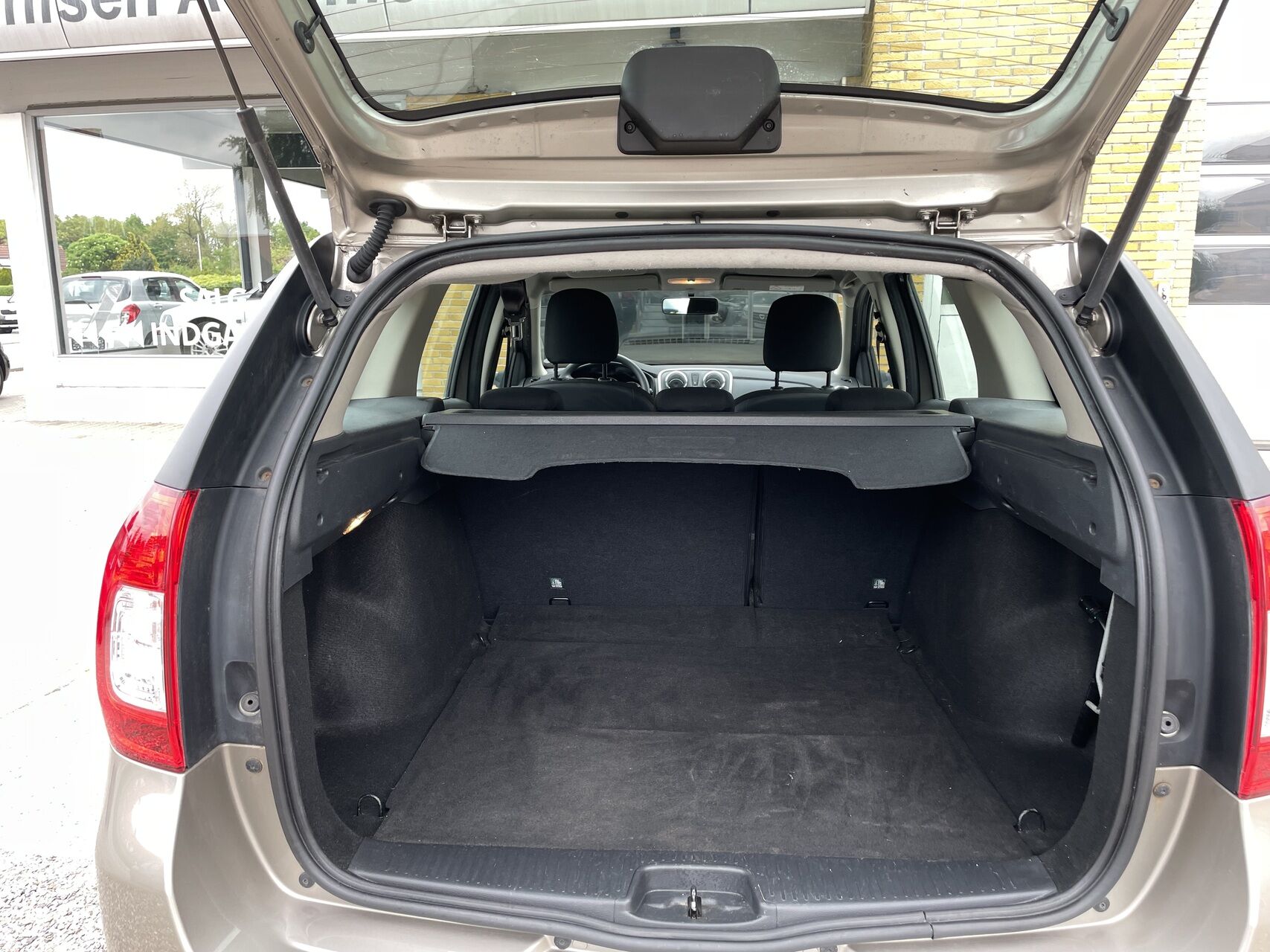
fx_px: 954
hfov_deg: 67.3
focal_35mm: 26
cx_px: 635
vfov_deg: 53.1
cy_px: 476
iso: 32
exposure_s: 1/270
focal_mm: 4.2
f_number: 1.6
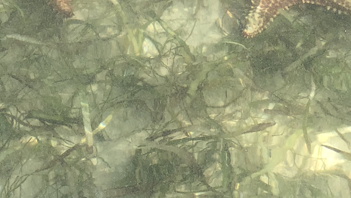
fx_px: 1387
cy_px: -215
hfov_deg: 14.4
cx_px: 75
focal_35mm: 149
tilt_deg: -53.9
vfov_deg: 7.7
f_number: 2.4
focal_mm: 6
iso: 16
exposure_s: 1/246
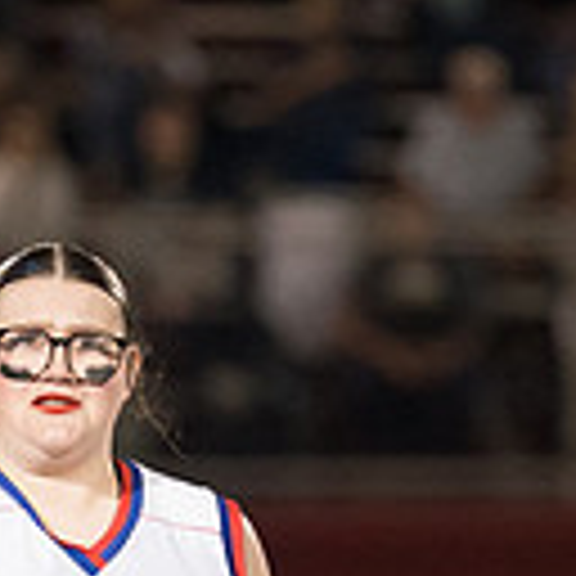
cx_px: 117
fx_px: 18487
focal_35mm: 982
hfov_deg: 1.8
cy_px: 612
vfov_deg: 1.8
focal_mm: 200
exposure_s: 1/1000
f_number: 2.8
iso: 8000
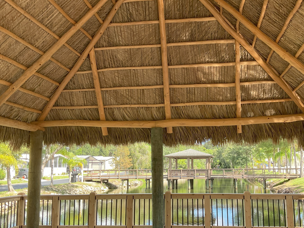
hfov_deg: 51.0
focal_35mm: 36
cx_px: 185
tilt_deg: +5.9
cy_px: 129
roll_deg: +0.6
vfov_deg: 39.6
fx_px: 316
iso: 16
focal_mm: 3
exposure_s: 1/167
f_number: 1.8
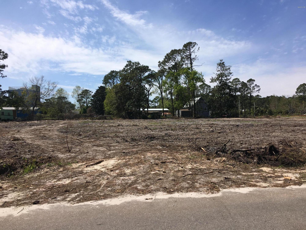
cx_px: 153
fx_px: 256
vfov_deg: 48.2
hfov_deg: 61.7
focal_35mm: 29
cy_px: 115
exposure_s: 1/2137
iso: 25
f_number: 2.2
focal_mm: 4.15
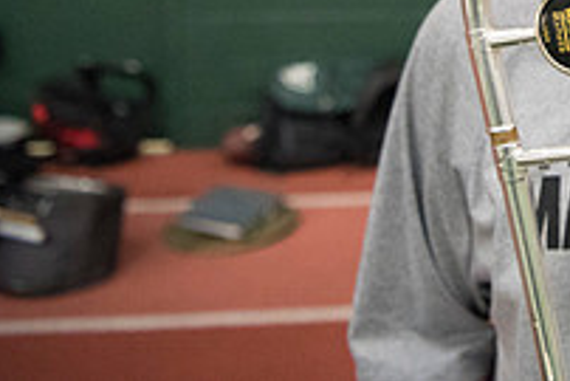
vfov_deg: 18.0
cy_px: -162
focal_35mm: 69
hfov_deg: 24.9
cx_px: 762
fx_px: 1093
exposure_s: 1/250
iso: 3200
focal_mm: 24
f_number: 3.2
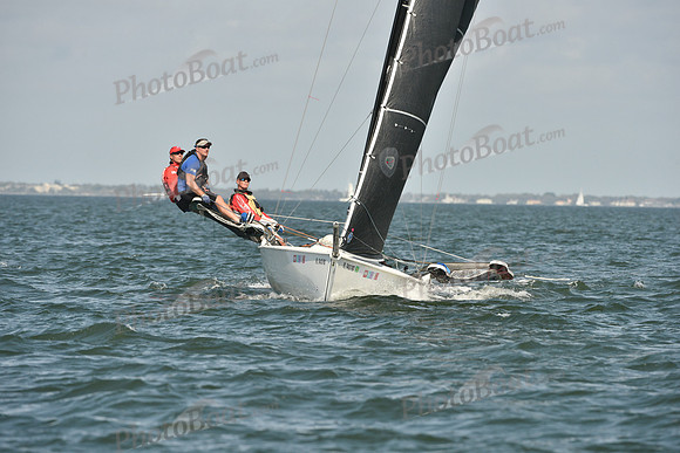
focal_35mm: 400
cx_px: 340
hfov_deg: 5.2
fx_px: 7557
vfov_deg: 3.4
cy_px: 226
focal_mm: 400
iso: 400
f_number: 8
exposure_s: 1/1250
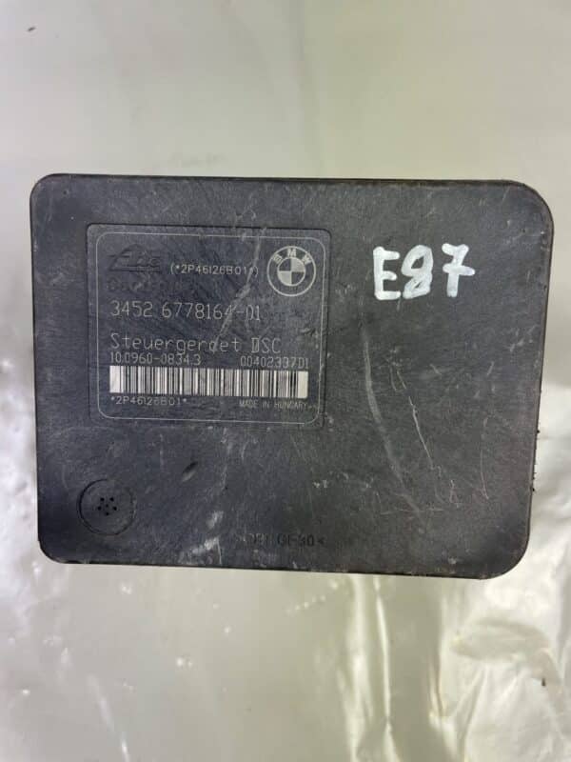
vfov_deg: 67.3
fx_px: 572
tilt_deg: -76.6
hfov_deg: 53.1
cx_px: 286
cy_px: 381
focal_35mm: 26
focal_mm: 4.2
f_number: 1.6
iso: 50
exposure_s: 1/100
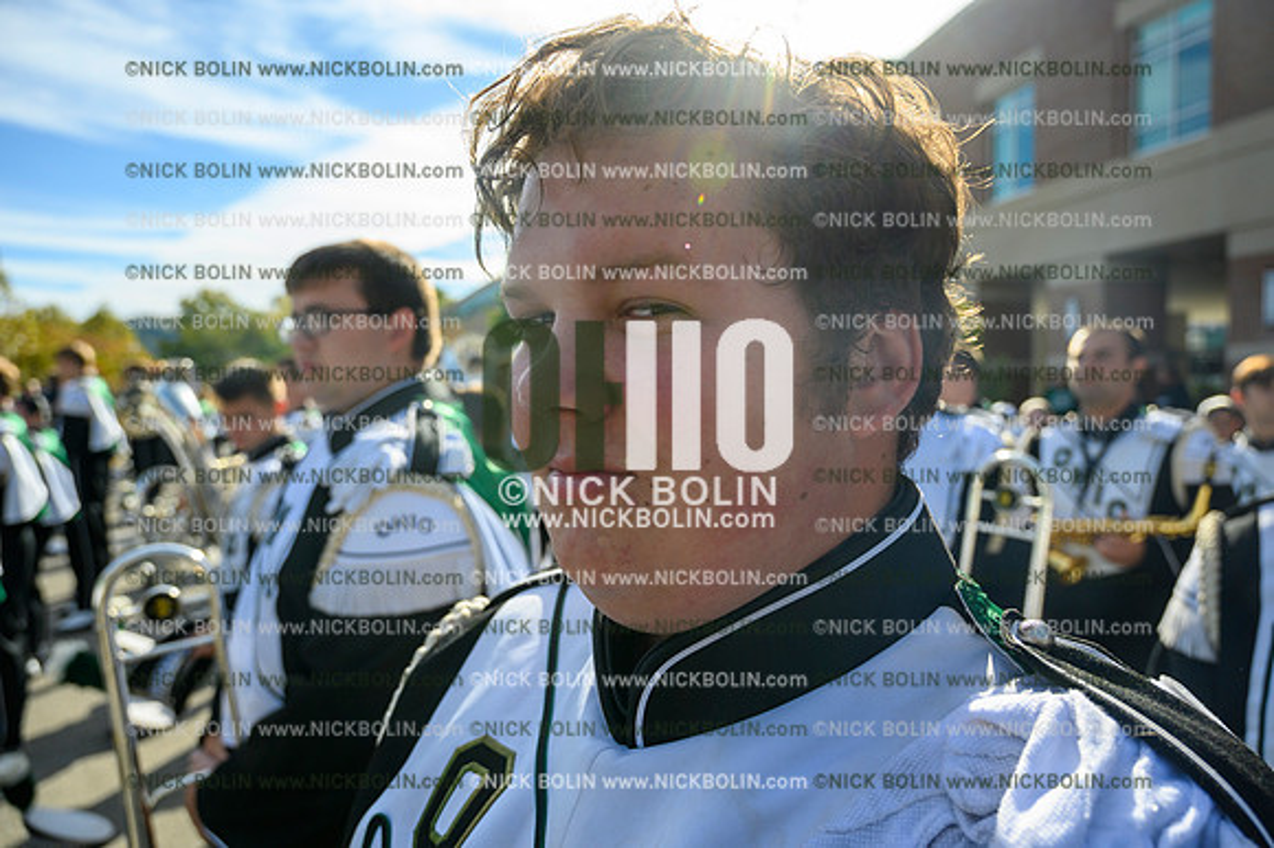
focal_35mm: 24
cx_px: 637
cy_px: 424
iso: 200
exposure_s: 1/800
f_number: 5
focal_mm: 24
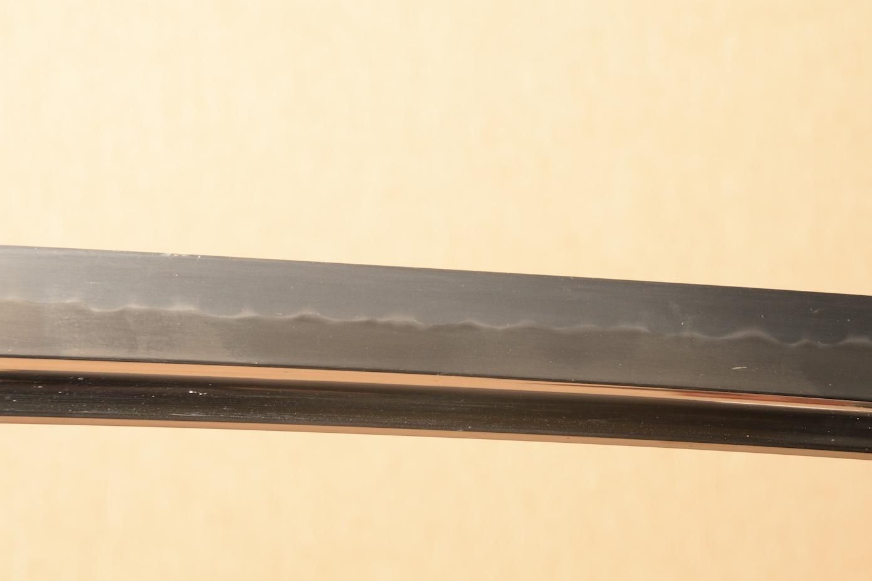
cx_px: 439
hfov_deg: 16.0
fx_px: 3112
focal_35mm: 129
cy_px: 289
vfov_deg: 10.7
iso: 400
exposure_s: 1/1.6
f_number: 11
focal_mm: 85
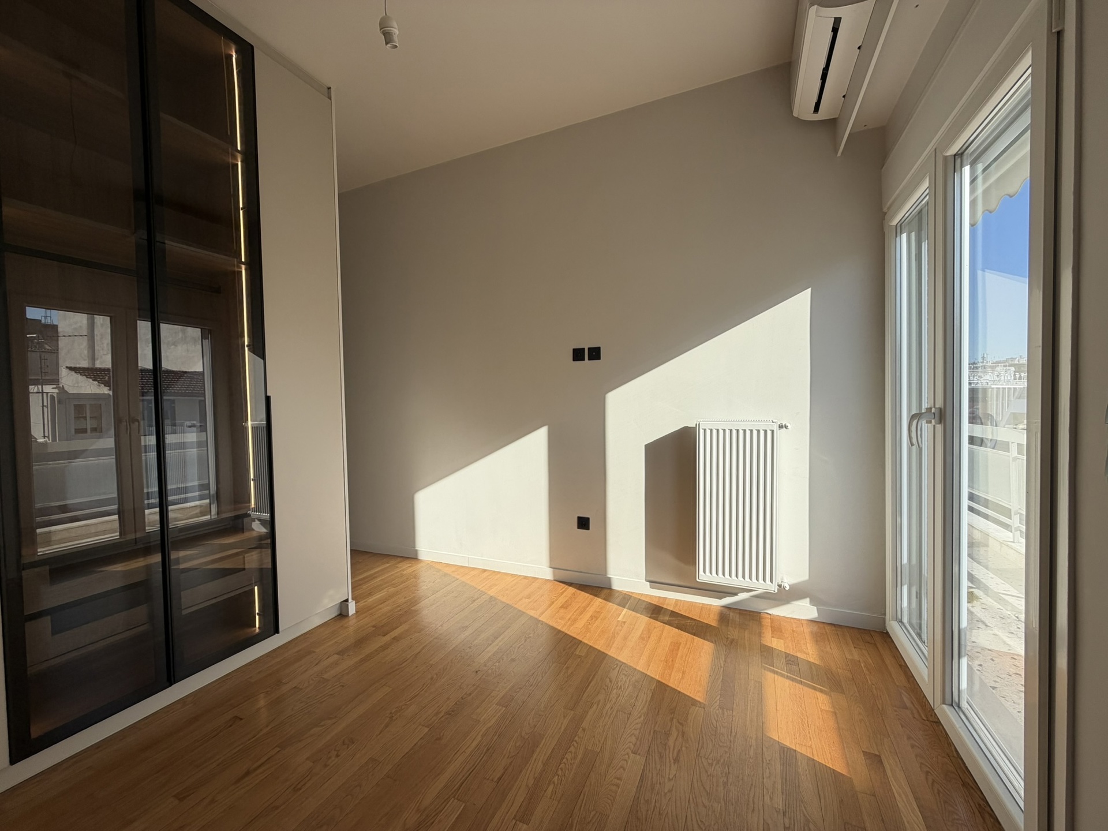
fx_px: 448
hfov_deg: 102.1
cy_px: 416
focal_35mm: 14
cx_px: 554
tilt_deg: -2.1
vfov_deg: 85.7
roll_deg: +1.2
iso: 50
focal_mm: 2.22
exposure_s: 1/502
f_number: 2.2
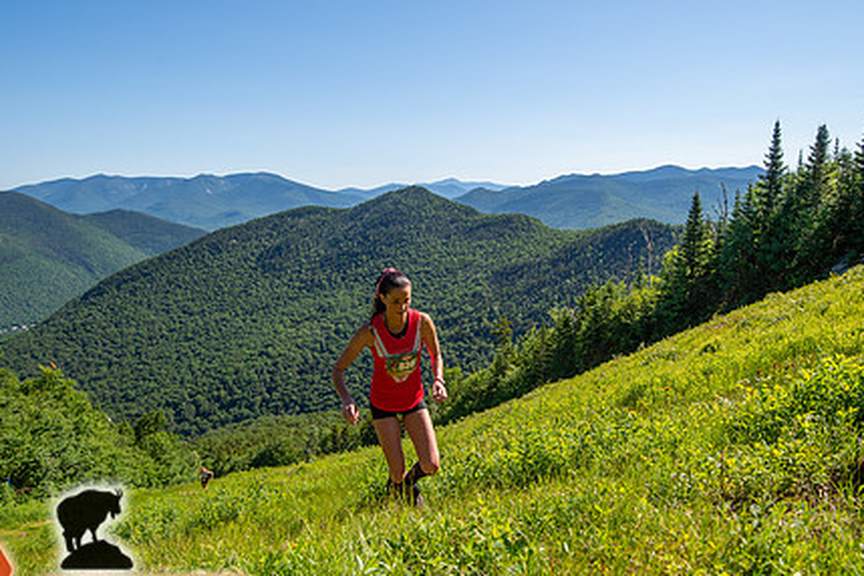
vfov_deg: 47.8
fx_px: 648
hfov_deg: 67.1
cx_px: 491
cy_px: 328
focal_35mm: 27
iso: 100
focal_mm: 20
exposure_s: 1/500
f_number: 5
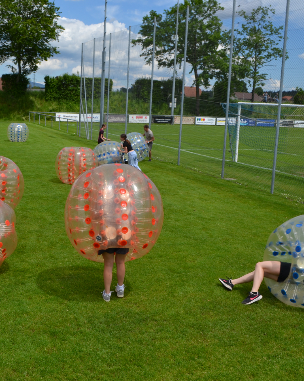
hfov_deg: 34.5
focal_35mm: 43
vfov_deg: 42.9
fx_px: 484
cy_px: 193
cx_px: 94
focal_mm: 20
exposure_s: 1/320
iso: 100
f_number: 9
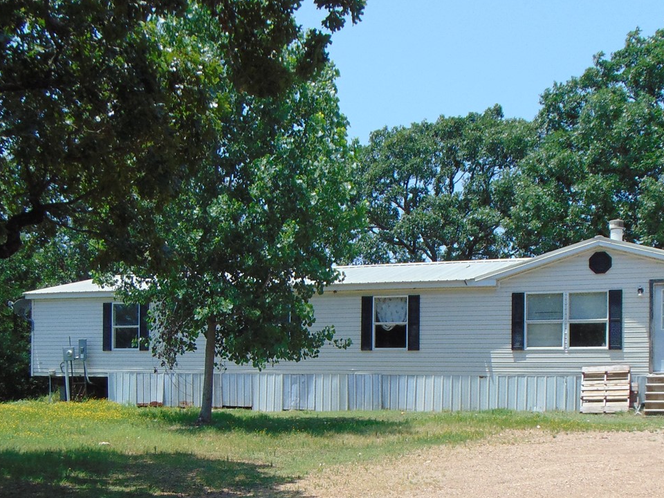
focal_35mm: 50
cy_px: 391
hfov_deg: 38.0
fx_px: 959
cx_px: 268
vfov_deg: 28.5
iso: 80
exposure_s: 1/1000
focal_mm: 4.5
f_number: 3
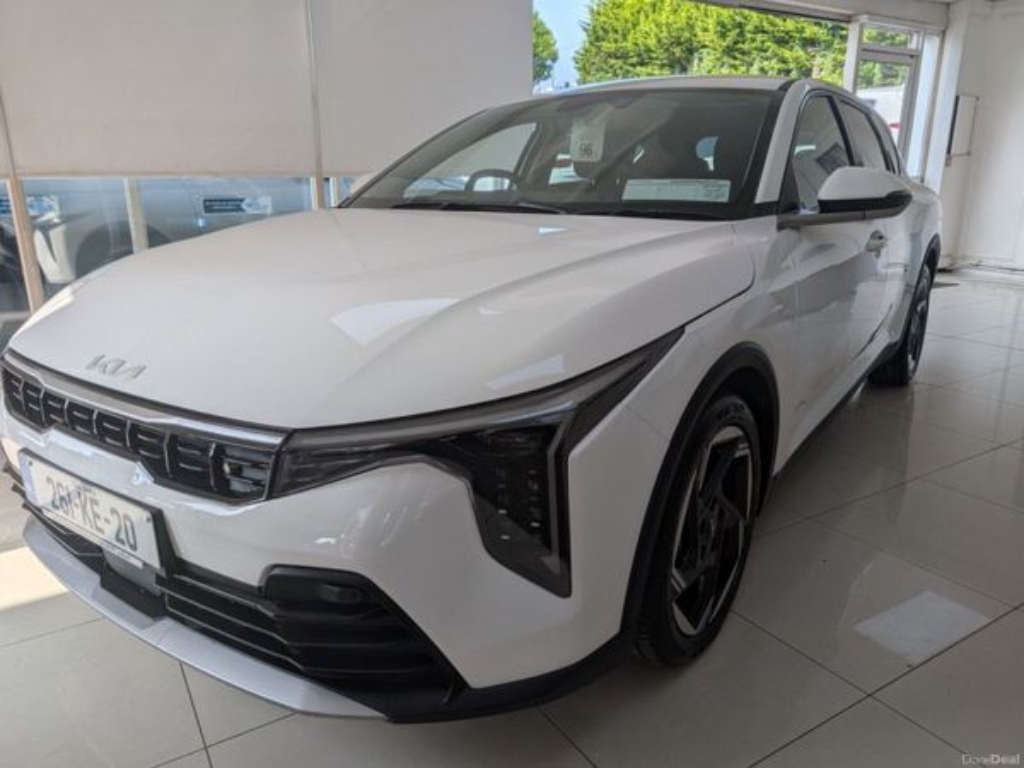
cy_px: 384
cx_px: 512
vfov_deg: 56.8
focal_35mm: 24
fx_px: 710
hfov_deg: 71.6
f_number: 1.68
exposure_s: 1/1541
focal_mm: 6.9
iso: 17
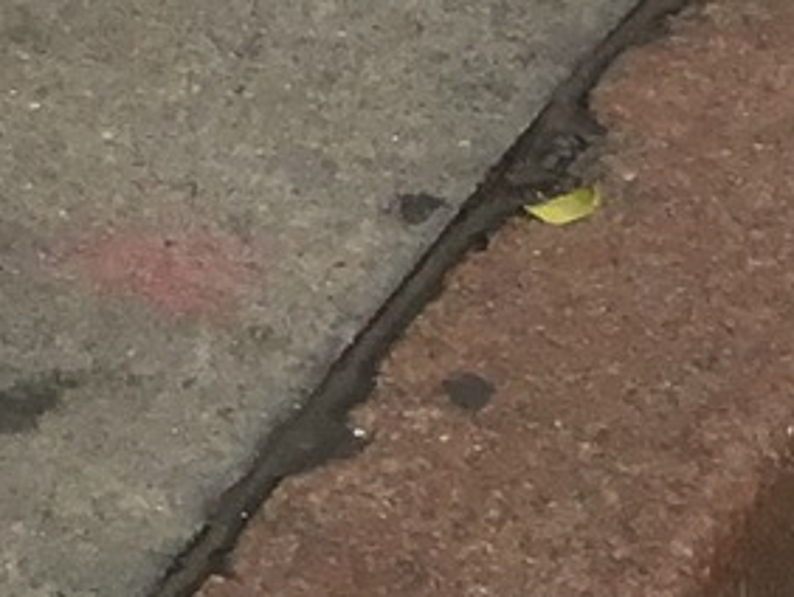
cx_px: -1228
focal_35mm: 225
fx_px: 5165
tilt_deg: -20.7
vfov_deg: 6.4
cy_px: -721
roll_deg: -0.3
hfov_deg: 8.0
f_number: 2.4
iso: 25
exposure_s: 1/608
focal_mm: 3.3
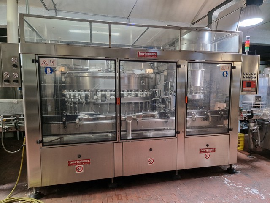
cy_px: 102
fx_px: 179
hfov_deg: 73.9
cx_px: 135
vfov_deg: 58.9
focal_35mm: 23
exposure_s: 1/50
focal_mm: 5.4
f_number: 1.8
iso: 500
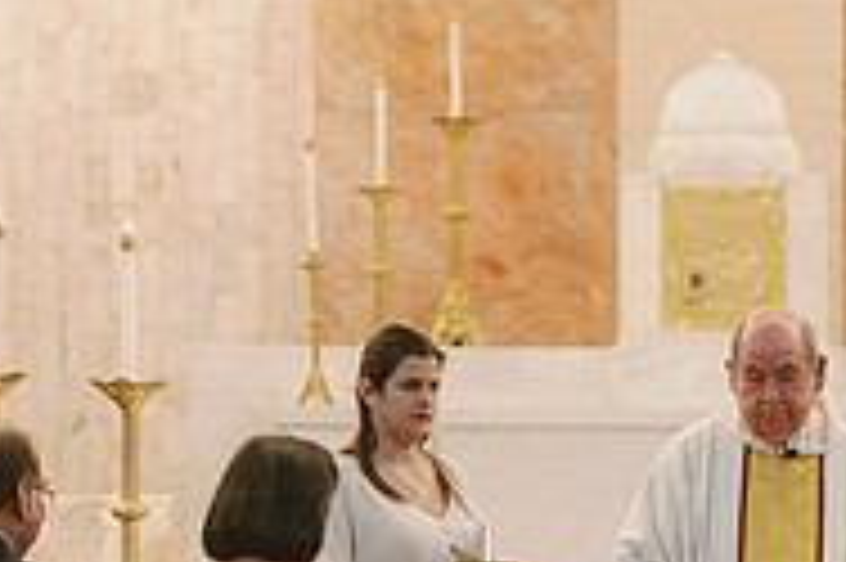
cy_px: 746
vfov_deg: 3.6
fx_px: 8828
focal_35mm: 376
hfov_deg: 5.5
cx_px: 801
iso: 1600
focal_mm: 122
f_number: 2.8
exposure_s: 1/160
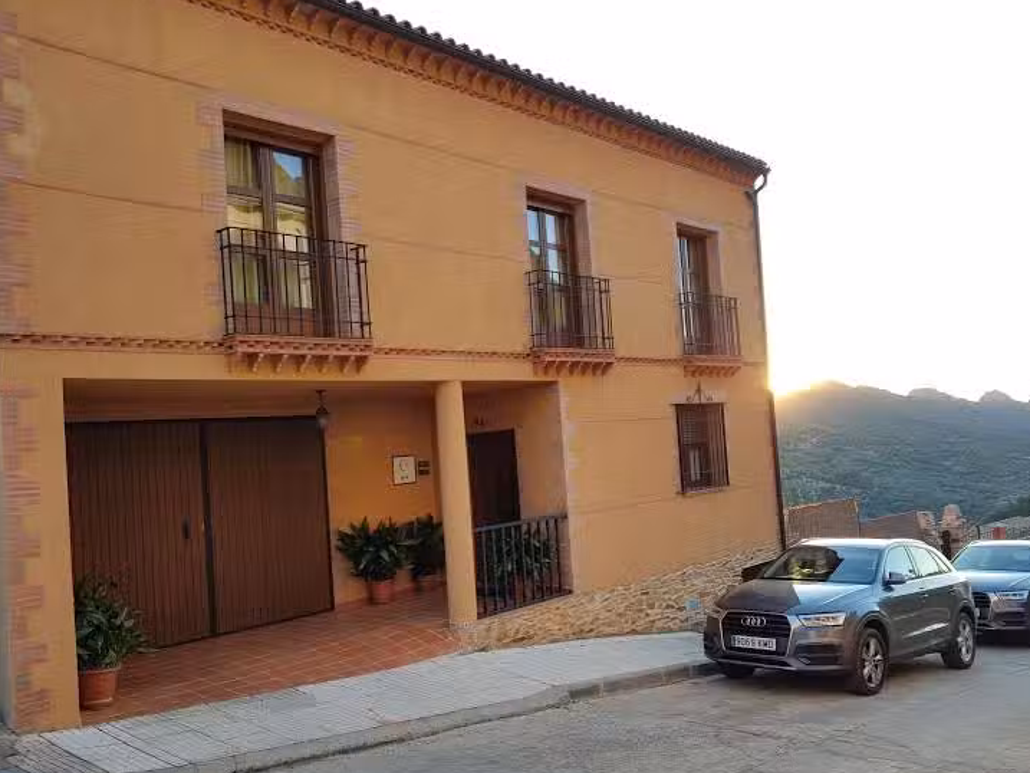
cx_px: 569
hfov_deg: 61.5
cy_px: 395
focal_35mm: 29
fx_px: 863
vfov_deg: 48.2
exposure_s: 1/124
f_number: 1.7
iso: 40
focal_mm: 4.2
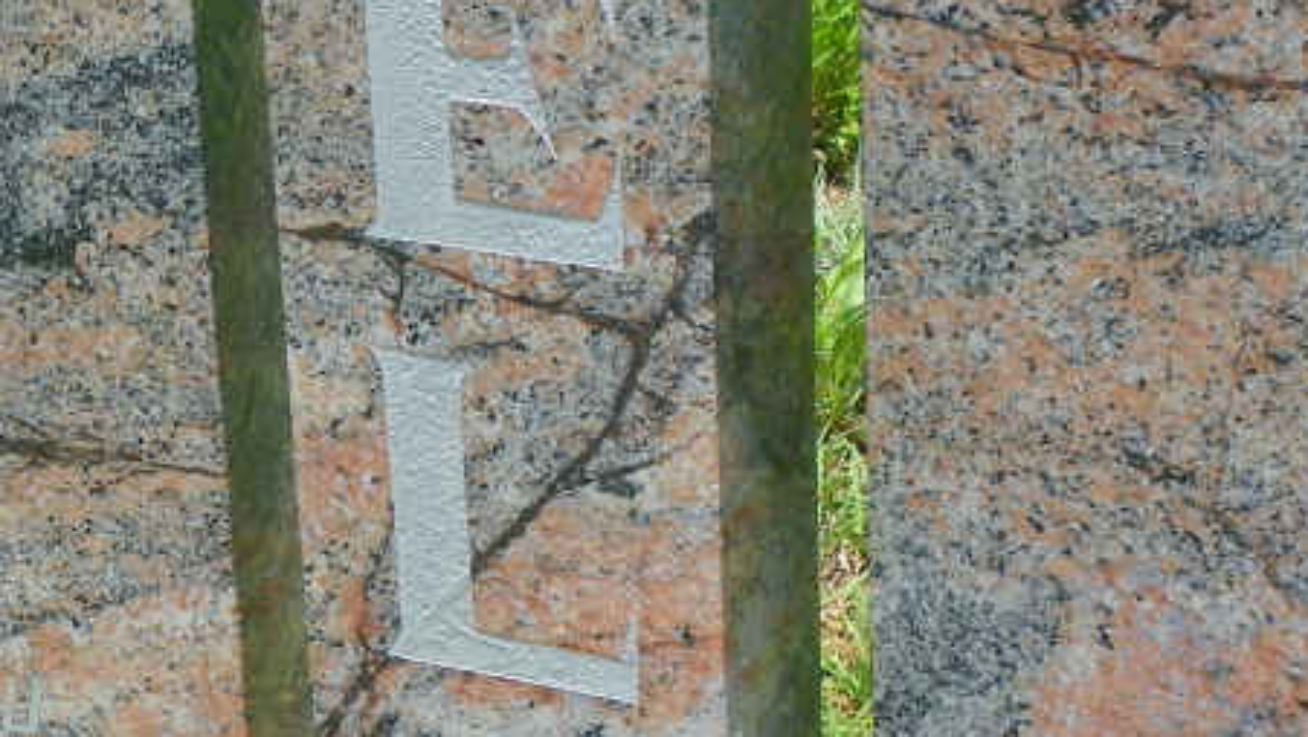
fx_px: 4822
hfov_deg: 15.3
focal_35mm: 139
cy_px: 328
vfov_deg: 8.7
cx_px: 116
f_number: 4.5
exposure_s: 1/250
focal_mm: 8.5
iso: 64
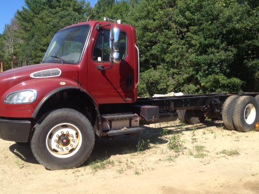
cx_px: 125
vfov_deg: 36.0
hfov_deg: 46.8
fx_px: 299
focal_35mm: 40
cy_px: 96
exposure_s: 1/1104
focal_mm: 4.28
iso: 50
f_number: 2.4
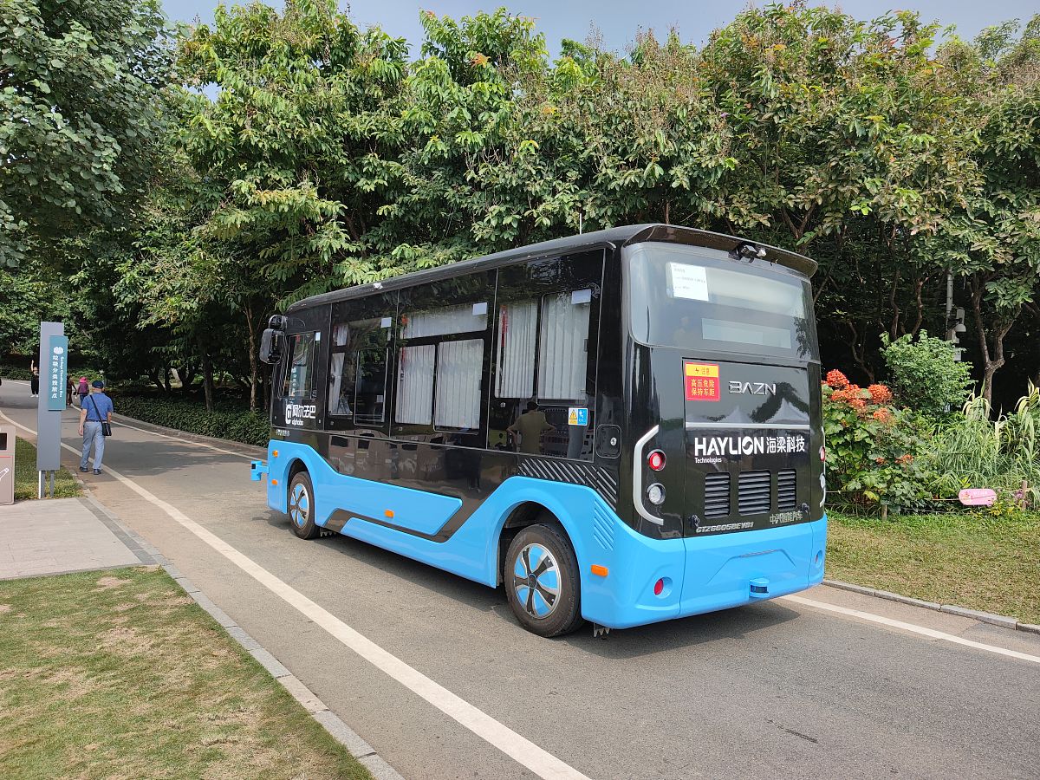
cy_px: 390
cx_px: 520
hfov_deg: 71.6
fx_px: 721
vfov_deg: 56.8
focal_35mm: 24
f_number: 1.85
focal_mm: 6.78
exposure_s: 1/1445
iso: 50
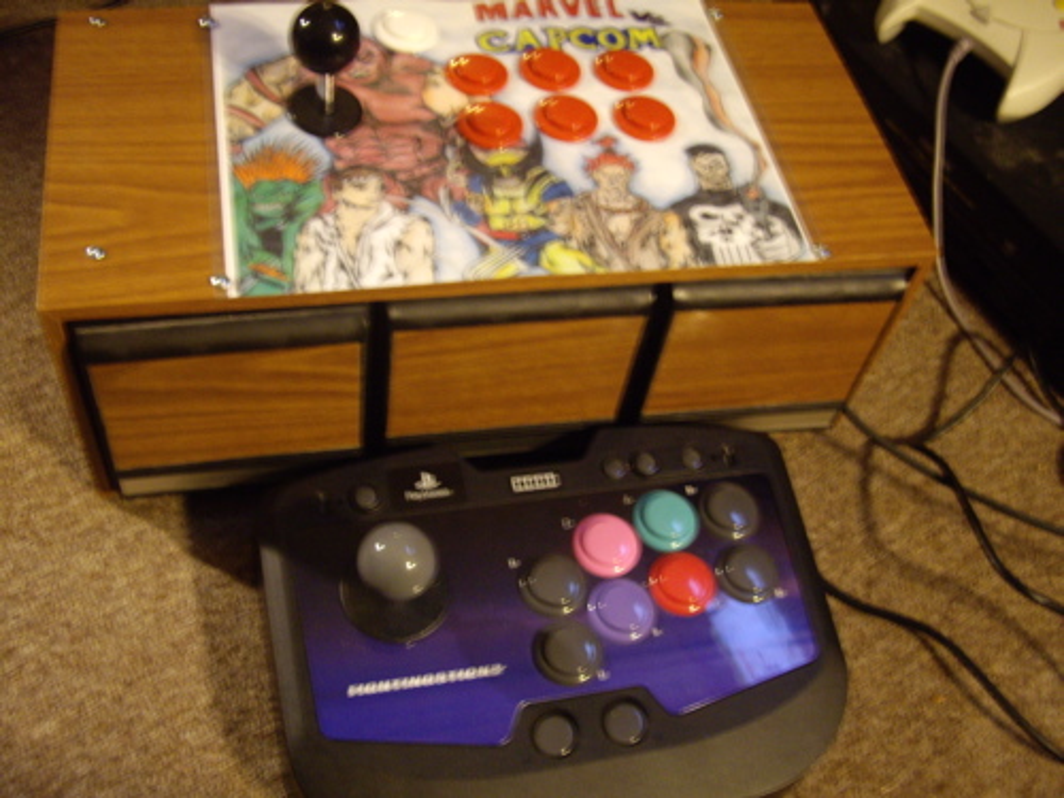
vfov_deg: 37.7
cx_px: 532
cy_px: 399
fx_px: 1168
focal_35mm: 38
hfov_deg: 49.0
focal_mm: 7.9
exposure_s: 1/5
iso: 400
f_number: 2.8
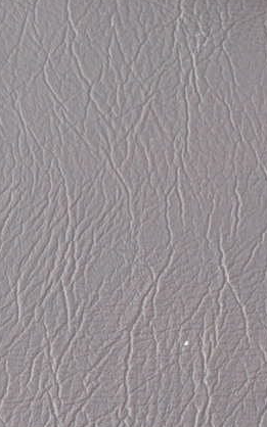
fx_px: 4381
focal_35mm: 376
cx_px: 10
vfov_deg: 5.5
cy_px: 625
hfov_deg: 3.5
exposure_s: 1/125
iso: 320
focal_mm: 48
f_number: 11
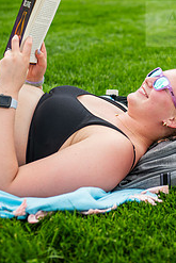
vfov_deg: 19.9
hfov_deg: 13.4
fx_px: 747
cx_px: 129
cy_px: 67
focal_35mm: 102
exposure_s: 1/320
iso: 80
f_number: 3.2
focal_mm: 56
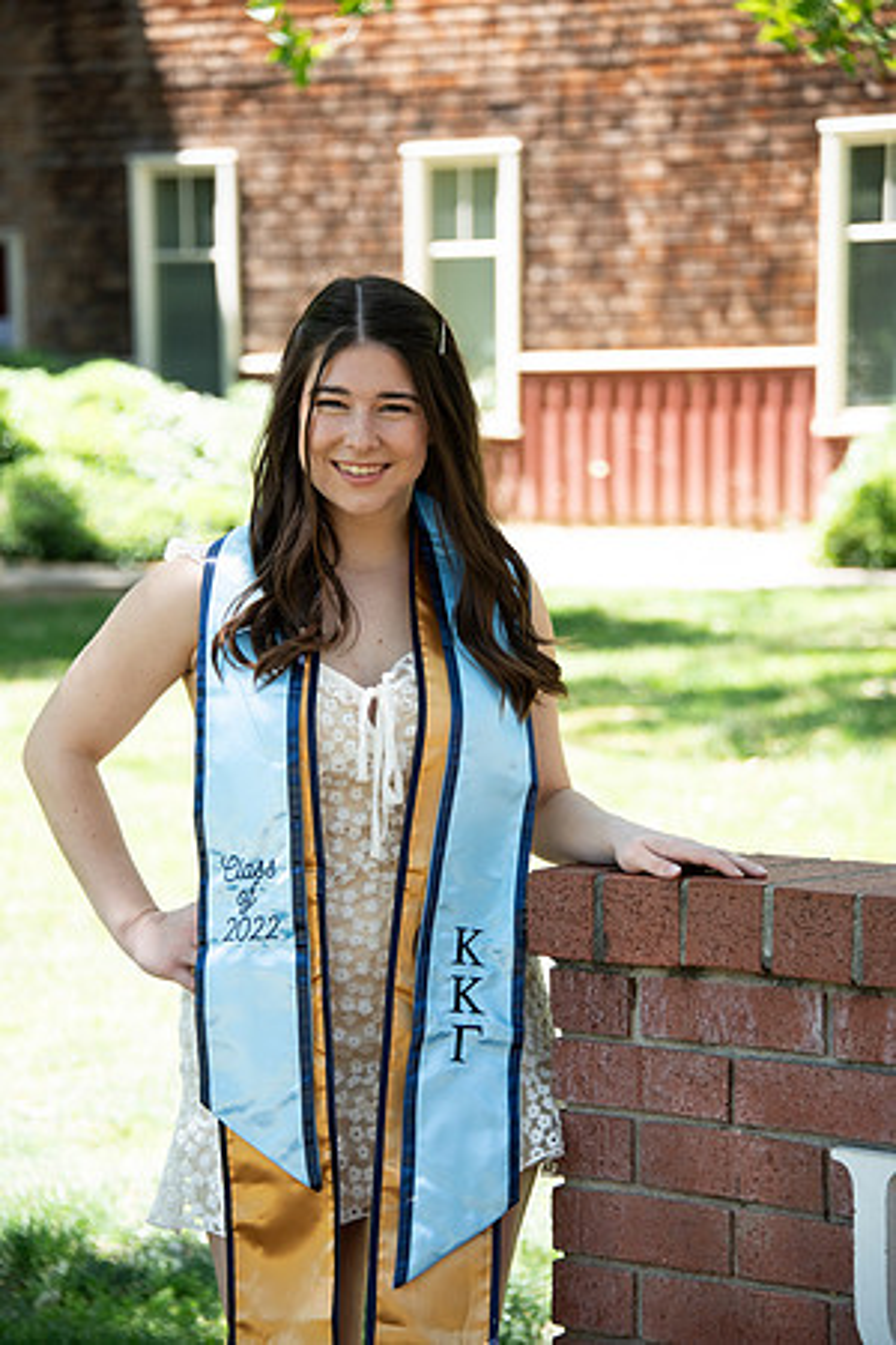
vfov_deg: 16.8
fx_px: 4554
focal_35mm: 122
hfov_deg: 11.2
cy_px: 672
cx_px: 448
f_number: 5.6
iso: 640
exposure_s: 1/250
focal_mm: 122
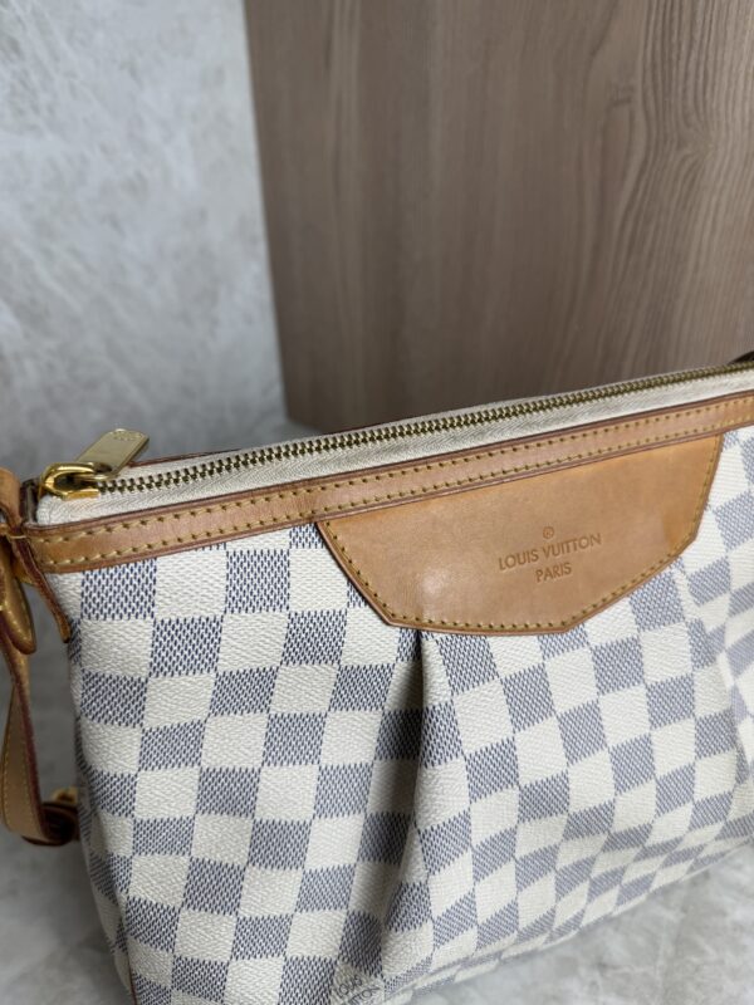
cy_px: 502
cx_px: 377
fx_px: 697
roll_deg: +1.5
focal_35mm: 24
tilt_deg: -31.7
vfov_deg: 71.6
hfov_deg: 56.8
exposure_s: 1/171
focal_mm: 6.76
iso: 64
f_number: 1.78
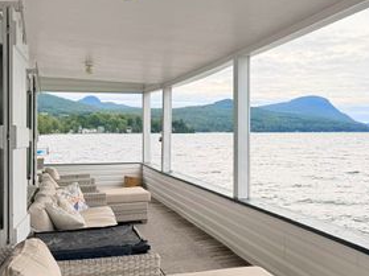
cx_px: 241
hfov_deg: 43.4
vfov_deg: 33.6
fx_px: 458
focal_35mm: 43
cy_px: 145
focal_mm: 6.76
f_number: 1.78
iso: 80
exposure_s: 1/3279
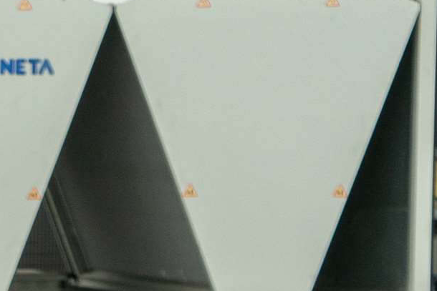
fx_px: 2720
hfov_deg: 8.1
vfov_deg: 6.1
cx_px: -789
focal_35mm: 224
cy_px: 375
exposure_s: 1/500
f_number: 4
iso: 320
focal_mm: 33
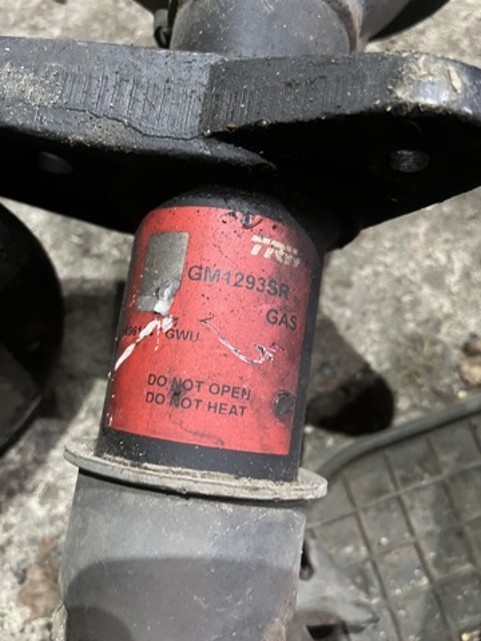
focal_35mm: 26
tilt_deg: -79.8
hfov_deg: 53.1
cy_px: 320
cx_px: 240
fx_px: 482
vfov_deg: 67.3
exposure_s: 1/33
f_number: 1.6
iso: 640
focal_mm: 5.1
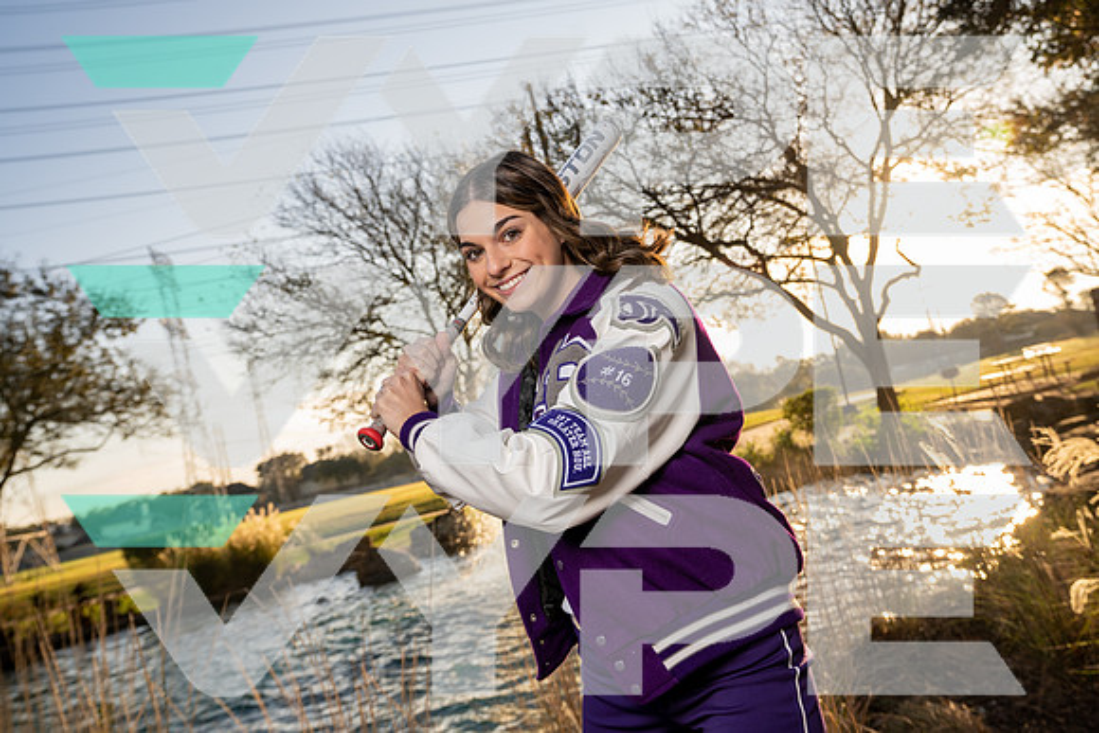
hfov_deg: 57.2
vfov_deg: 40.0
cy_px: 366
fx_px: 1008
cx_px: 550
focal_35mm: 33
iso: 160
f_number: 5.6
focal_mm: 33
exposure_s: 1/250
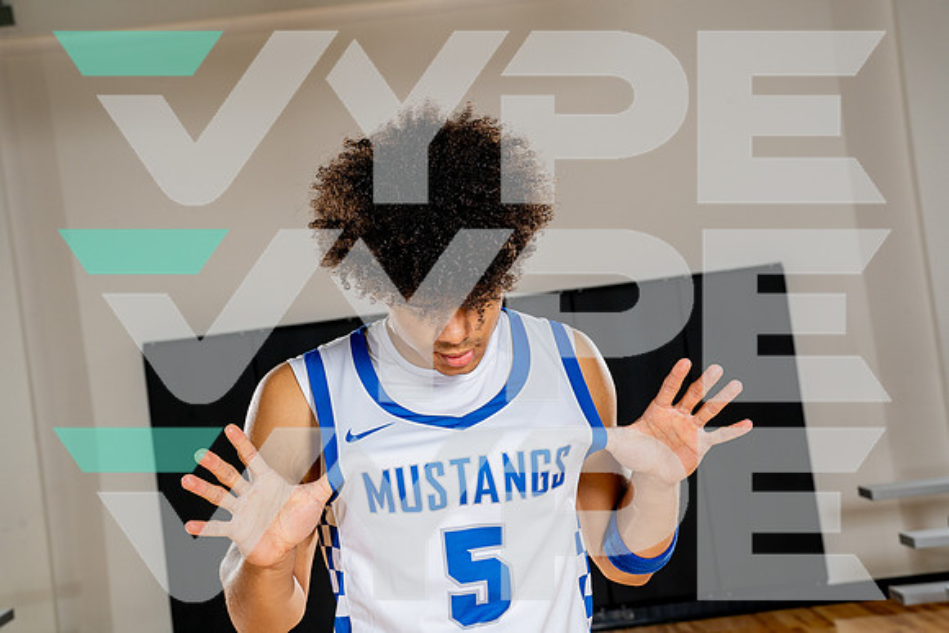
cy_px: 316
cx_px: 474
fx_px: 1635
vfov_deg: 21.9
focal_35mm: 62
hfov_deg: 32.4
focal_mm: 62
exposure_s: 1/250
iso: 250
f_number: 8
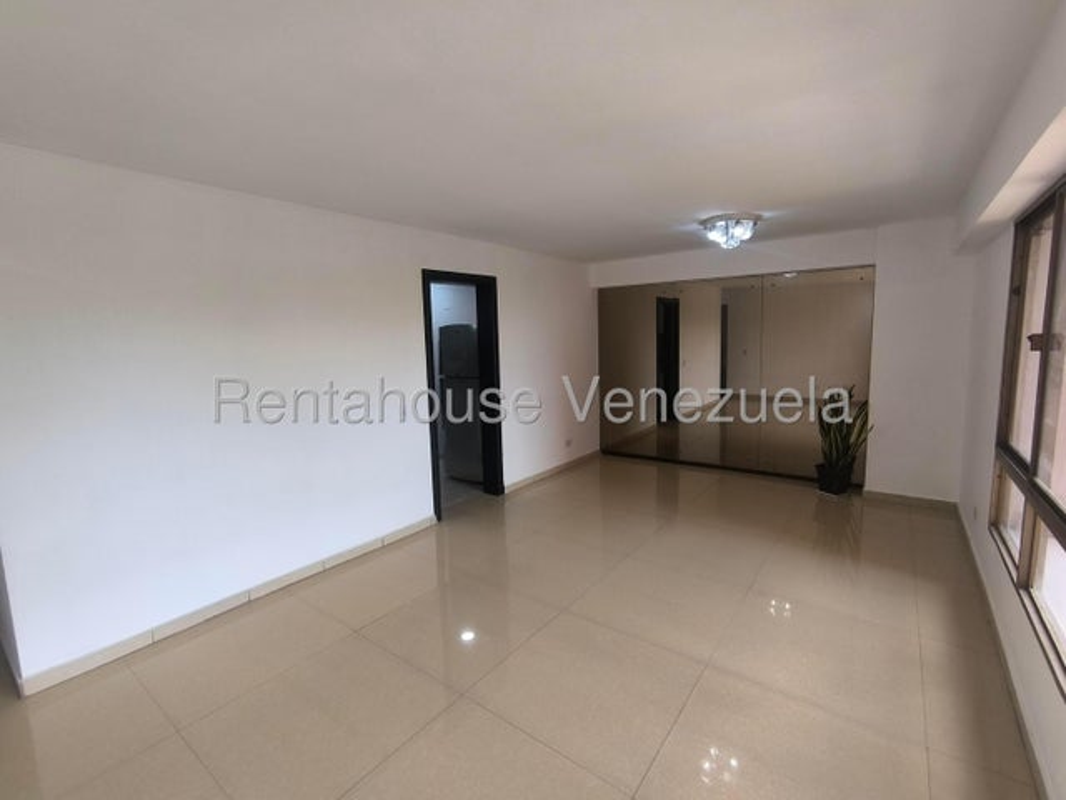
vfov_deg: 78.1
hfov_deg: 94.5
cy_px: 400
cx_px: 533
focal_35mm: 16
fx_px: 493
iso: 80
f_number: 2.2
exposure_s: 1/100
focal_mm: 1.65
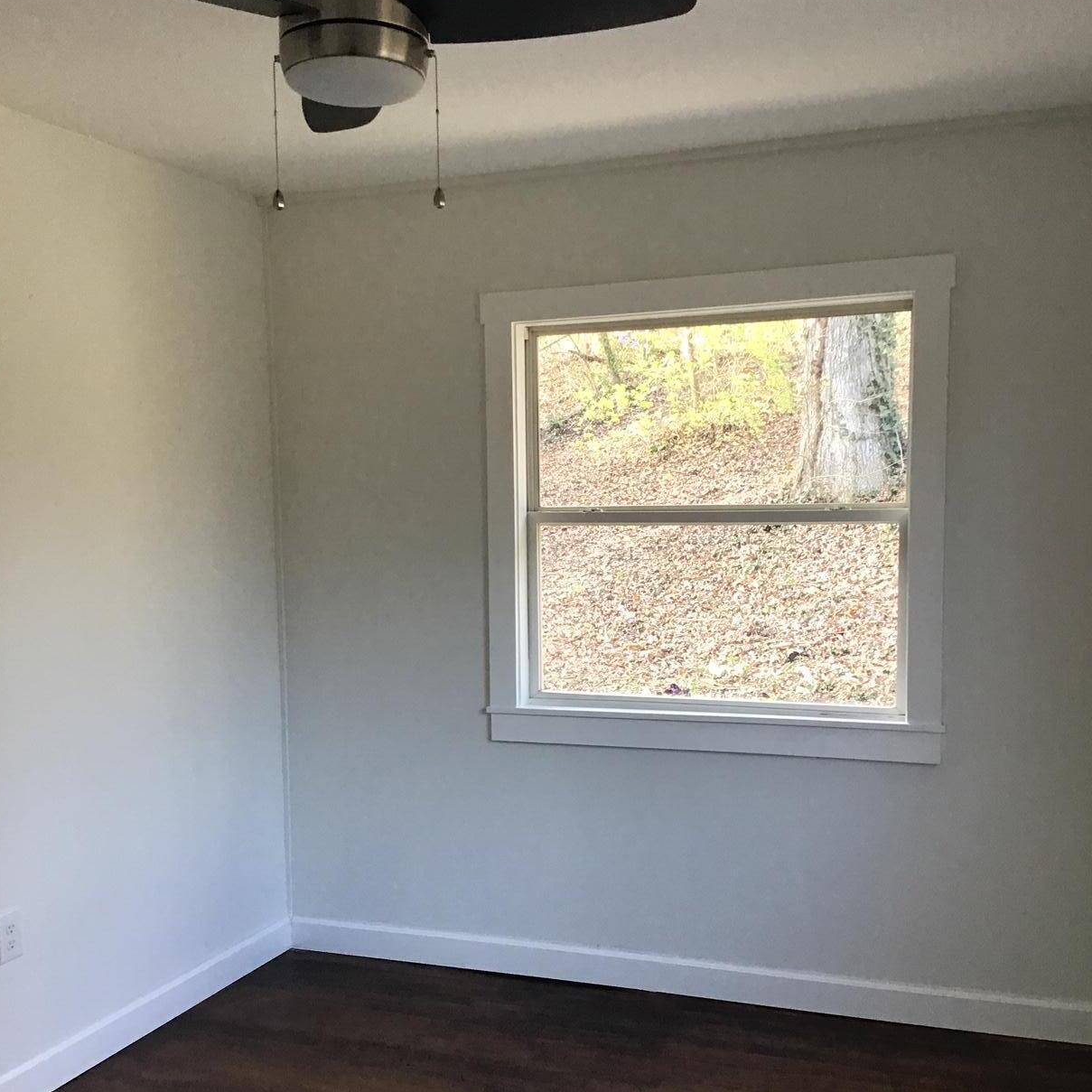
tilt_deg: -9.2
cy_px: 638
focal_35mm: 37
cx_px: 546
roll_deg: +1.8
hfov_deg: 44.9
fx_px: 1321
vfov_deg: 44.8
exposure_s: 1/30
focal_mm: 3.3
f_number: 2.4
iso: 32
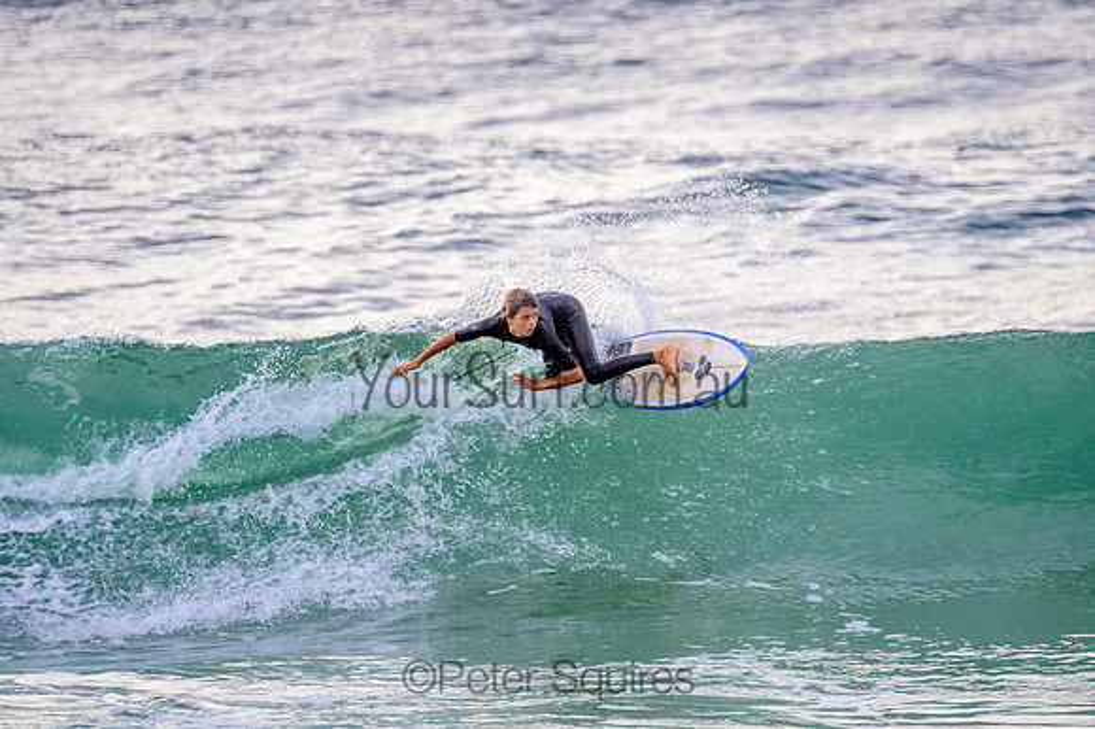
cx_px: 548
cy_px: 364
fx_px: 18239
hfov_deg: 3.4
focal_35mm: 600
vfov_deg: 2.3
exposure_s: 1/2500
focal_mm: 400
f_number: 5.6
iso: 900
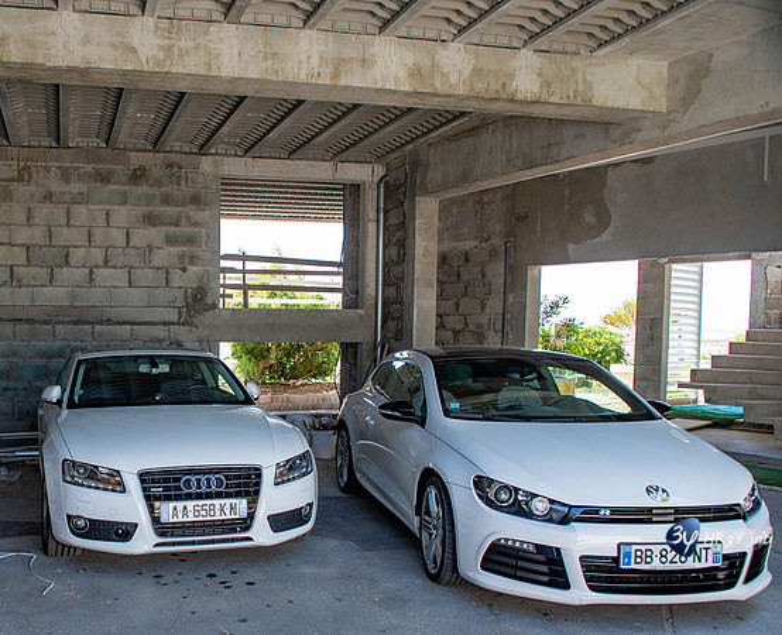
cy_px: 371
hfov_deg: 53.8
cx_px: 225
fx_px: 742
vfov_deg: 46.2
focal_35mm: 32
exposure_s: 1/125
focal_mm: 24
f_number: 5.6
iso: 200
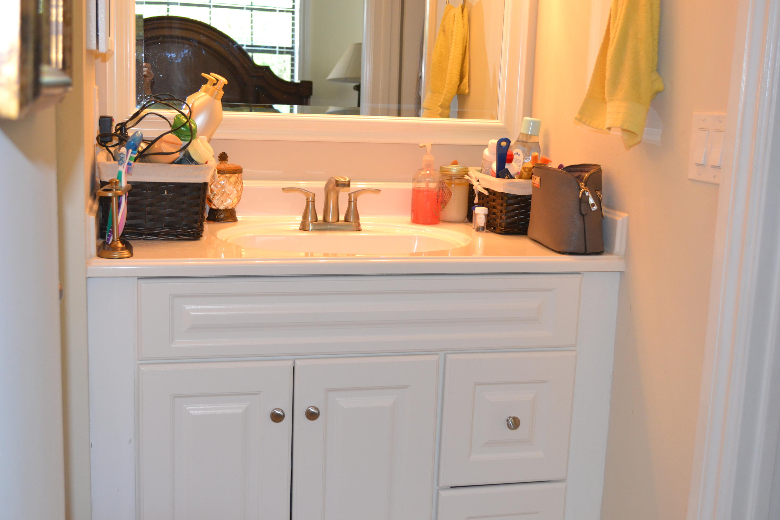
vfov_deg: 29.9
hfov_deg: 43.6
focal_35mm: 45
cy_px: 260
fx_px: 975
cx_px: 390
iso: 1100
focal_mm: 30
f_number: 4.5
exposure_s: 1/60
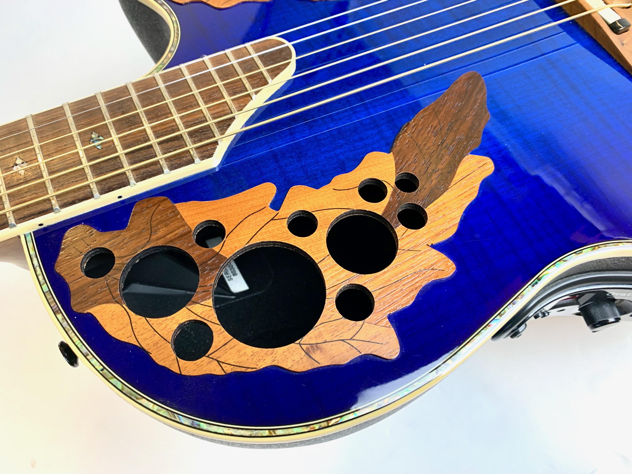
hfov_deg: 67.3
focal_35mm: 26
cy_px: 237
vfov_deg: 53.1
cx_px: 316
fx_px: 475
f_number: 1.8
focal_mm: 4.25
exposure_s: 1/50
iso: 125
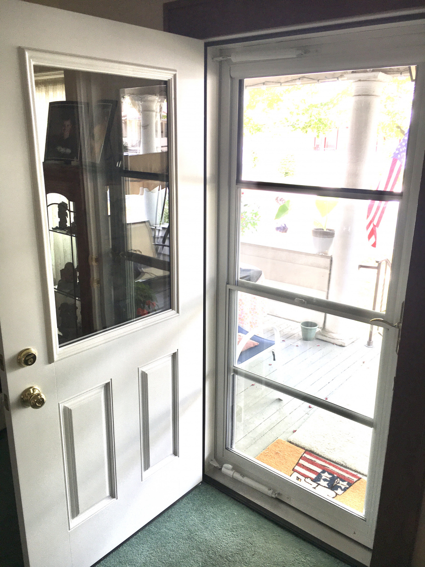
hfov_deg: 48.2
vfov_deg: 61.7
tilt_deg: -16.6
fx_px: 475
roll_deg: -1.1
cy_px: 284
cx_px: 212
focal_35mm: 29
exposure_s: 1/60
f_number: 2.2
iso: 25
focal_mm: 4.15
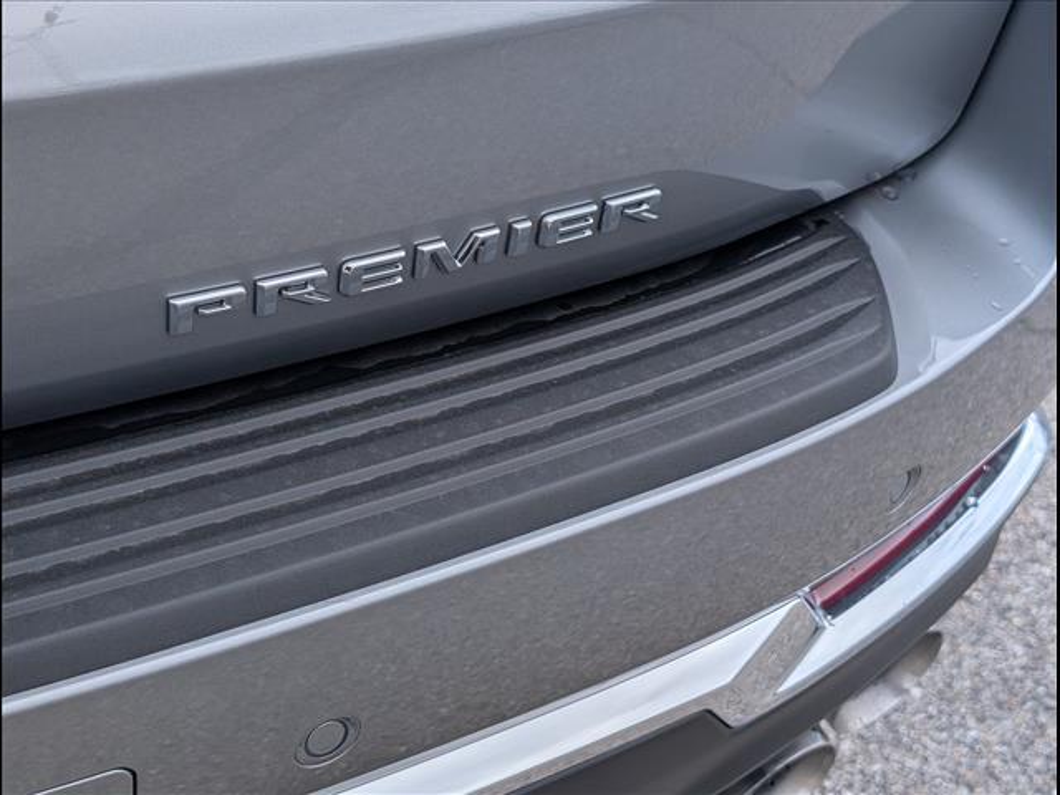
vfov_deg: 29.7
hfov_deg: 38.9
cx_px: 530
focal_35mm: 49
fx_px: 1500
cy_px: 398
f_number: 1.68
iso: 21
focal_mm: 6.9
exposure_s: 1/909
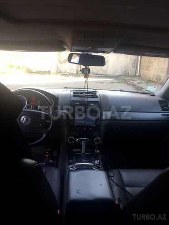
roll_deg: -3.4
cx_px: 84
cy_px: 112
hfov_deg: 48.2
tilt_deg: -18.5
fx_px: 189
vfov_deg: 61.7
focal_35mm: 29
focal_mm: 4.15
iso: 32
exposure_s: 1/100
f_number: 2.2
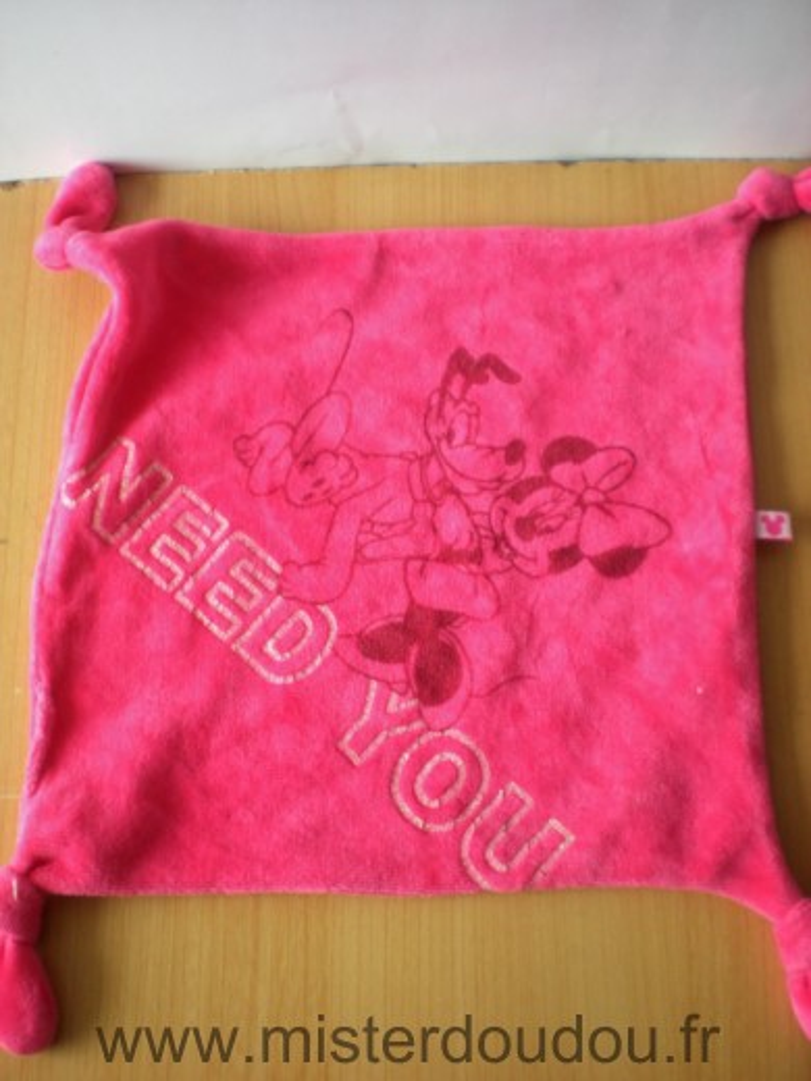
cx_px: 406
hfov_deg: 37.7
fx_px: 1187
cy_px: 540
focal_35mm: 38
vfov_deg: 49.0
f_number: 3.1
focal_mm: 6.3
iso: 200
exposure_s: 1/48.2
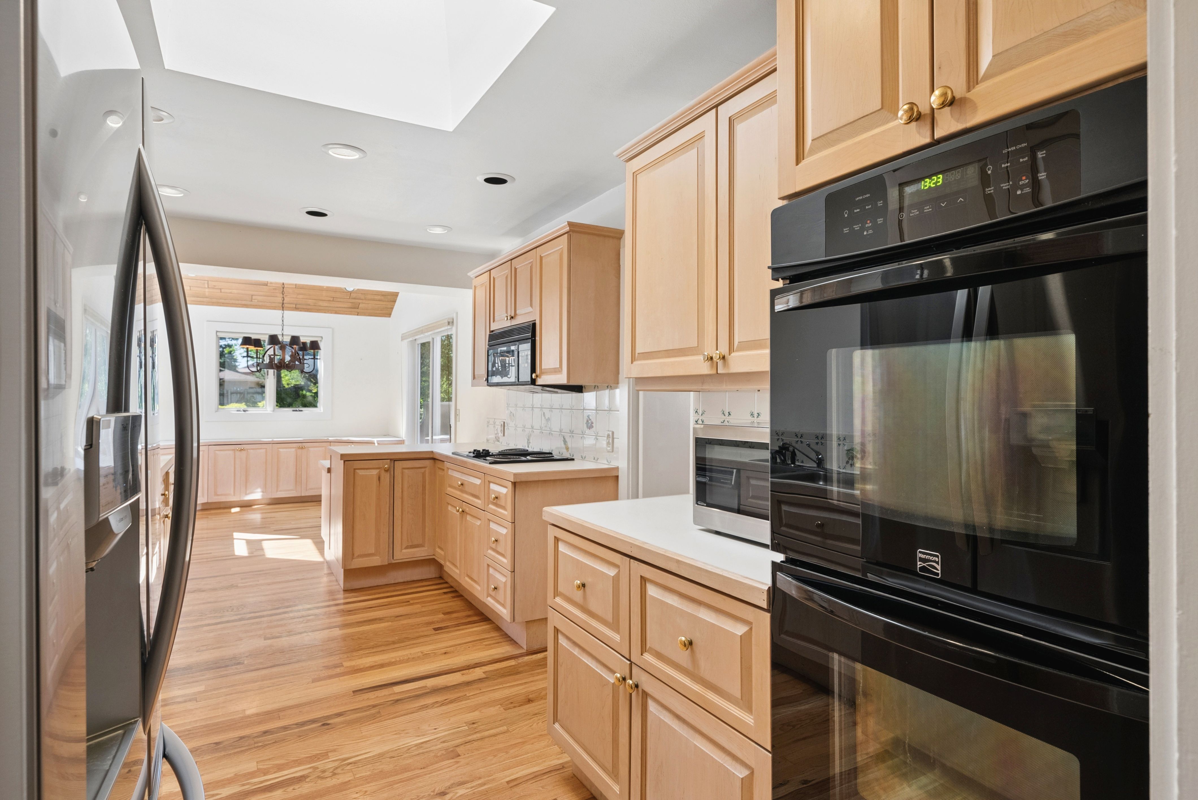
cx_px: 599
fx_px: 633
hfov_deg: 86.9
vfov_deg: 64.6
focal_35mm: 19
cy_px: 400
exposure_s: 1/50
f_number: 8
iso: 800
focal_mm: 19
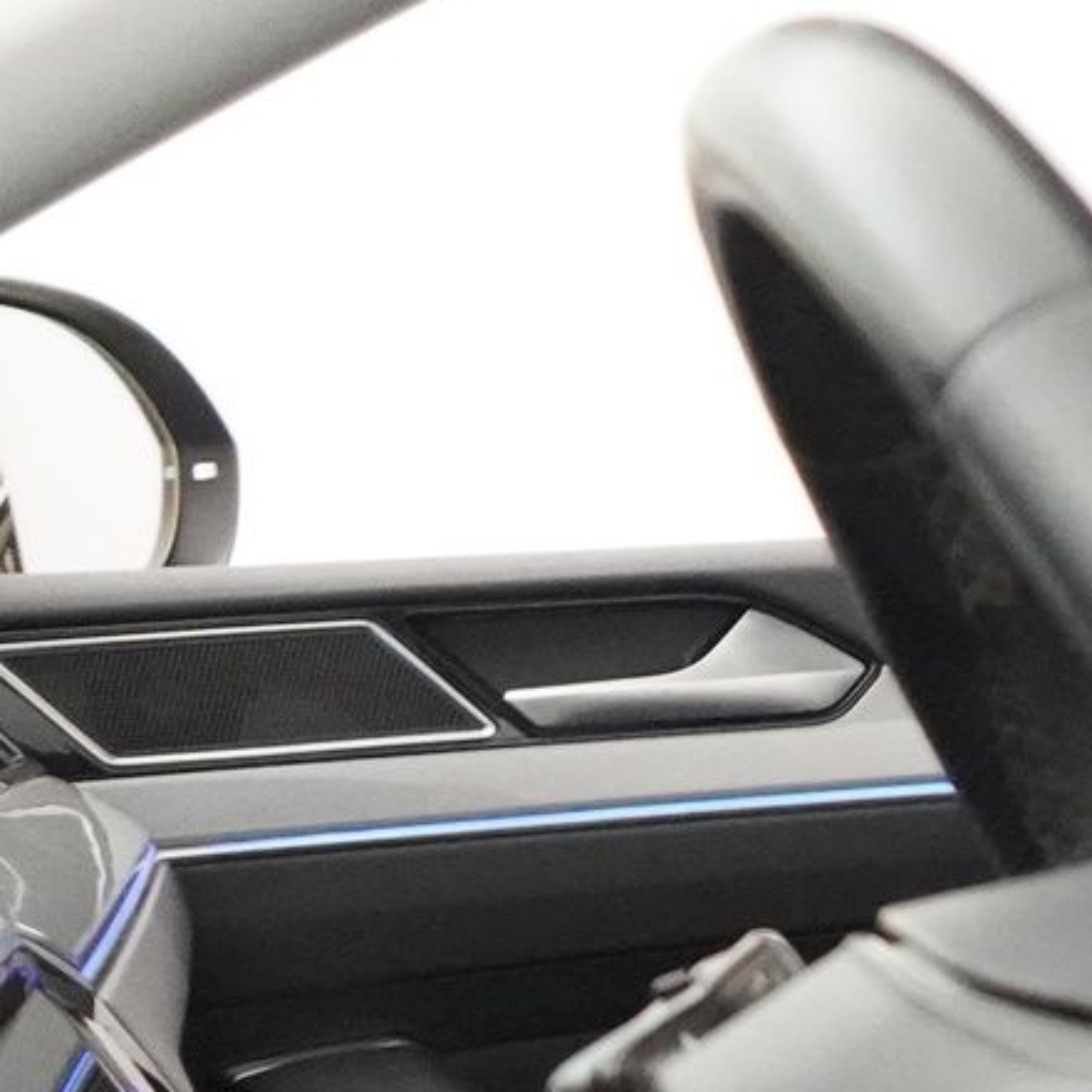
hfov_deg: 10.3
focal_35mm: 135
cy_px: 1690
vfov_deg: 12.3
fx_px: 4818
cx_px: 3016
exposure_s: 1/160
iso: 12800
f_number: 3.5
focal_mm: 28
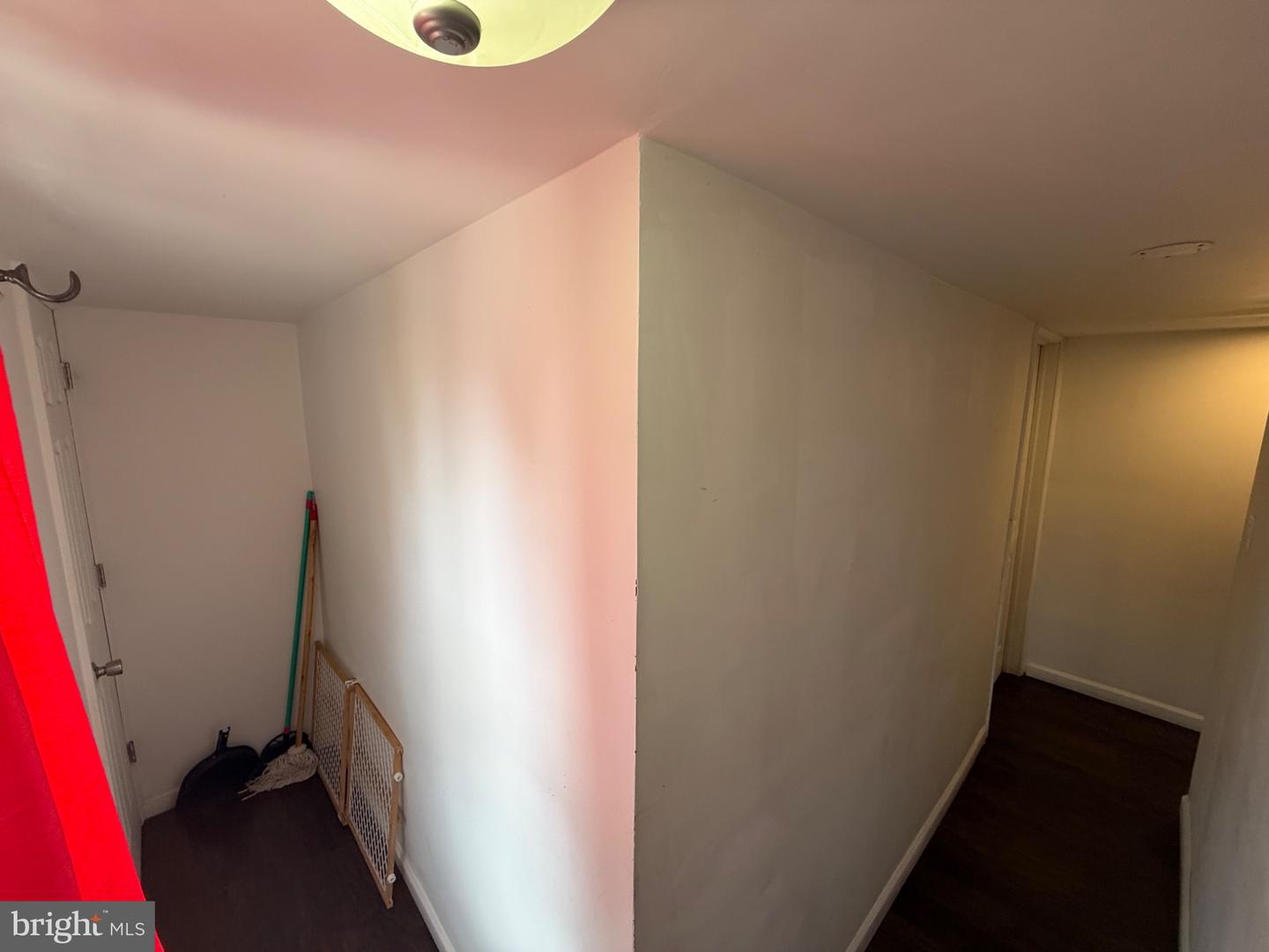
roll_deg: -0.9
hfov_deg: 102.1
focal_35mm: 14
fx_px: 513
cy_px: 476
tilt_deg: -8.7
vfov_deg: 85.7
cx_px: 634
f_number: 2.2
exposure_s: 1/121
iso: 125
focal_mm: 2.22
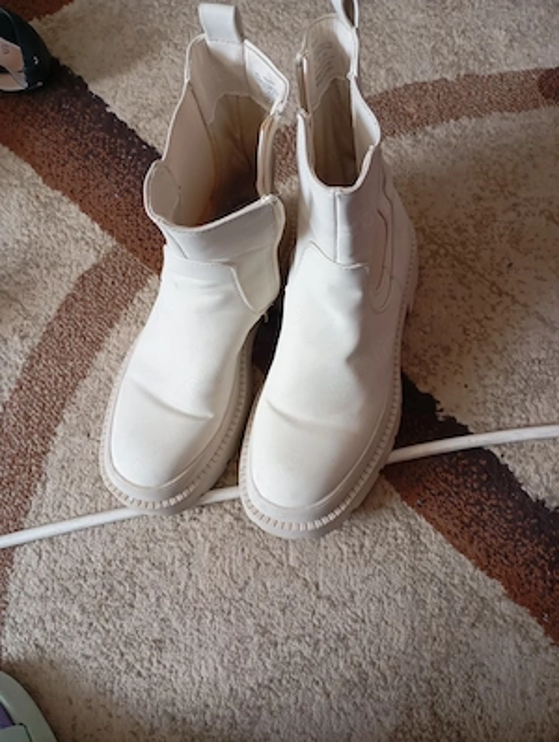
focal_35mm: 28
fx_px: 601
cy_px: 371
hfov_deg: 49.9
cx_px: 280
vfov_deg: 63.4
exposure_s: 1/33.3
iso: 1064
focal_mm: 4.27
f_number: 1.8
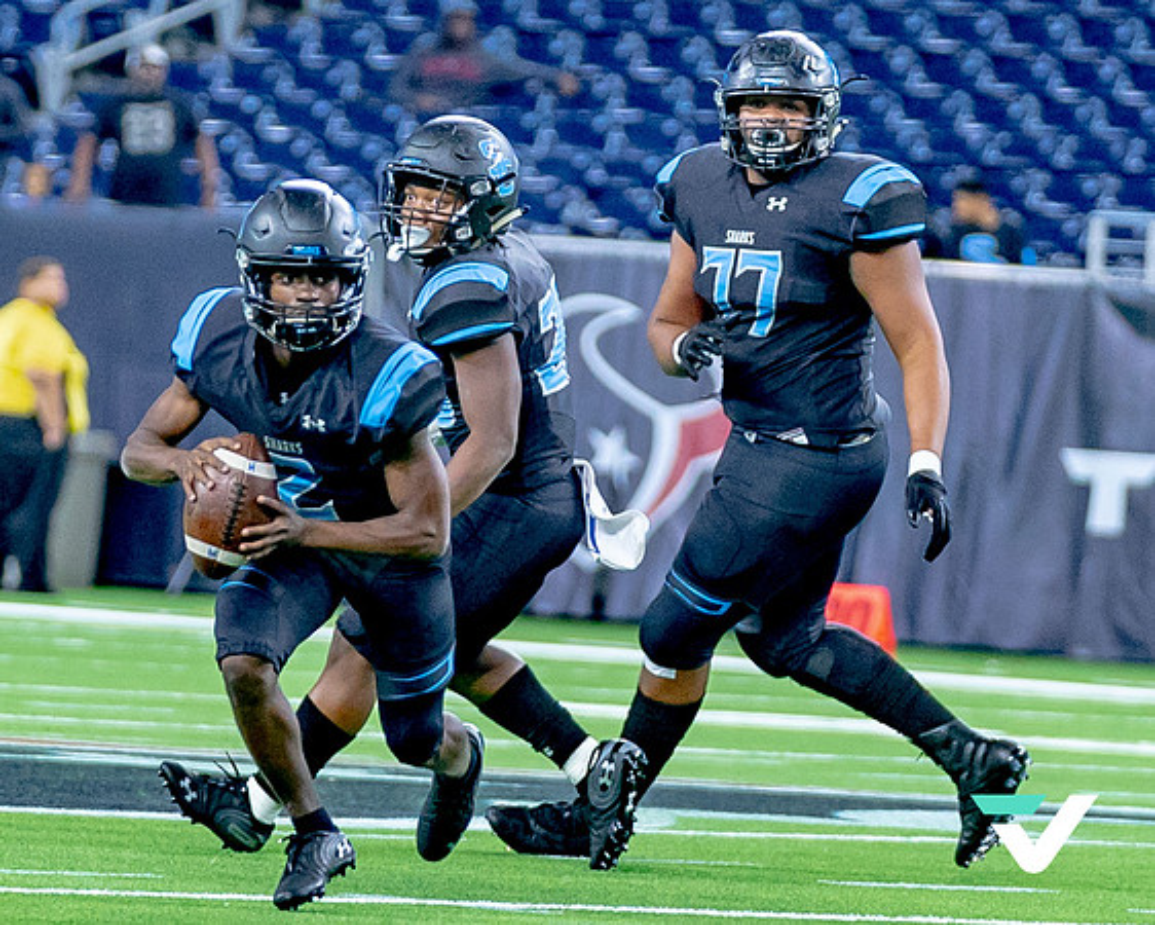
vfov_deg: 3.0
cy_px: 372
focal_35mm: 508
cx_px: 432
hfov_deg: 3.8
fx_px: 17373
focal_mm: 158
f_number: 2.8
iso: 2000
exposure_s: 1/1500
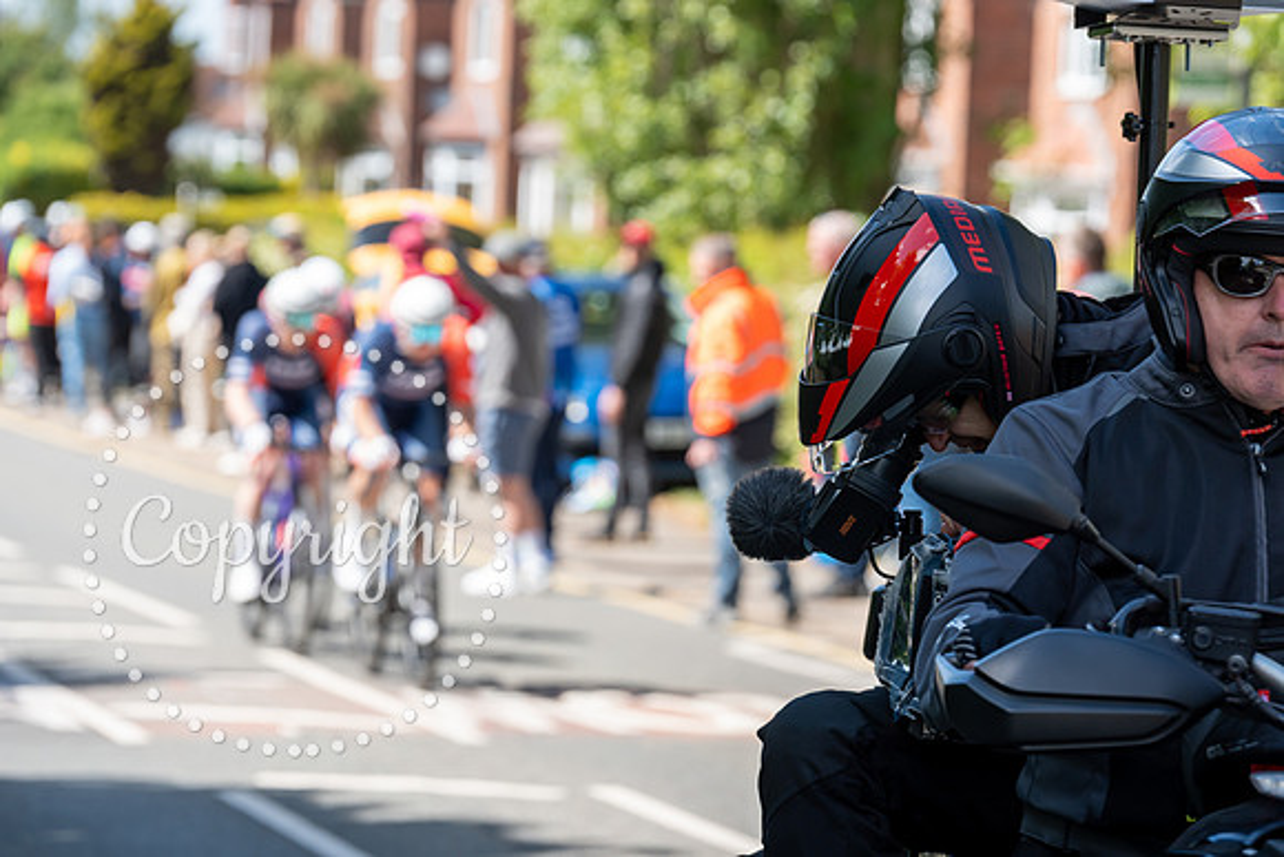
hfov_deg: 12.6
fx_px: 5815
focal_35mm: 163
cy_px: 428
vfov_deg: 8.4
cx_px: 642
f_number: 5.6
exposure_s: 1/1000
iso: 640
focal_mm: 163
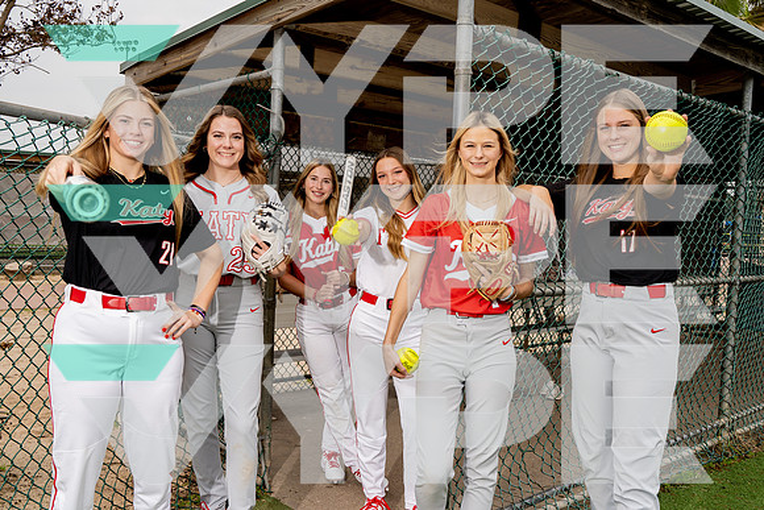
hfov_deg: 54.4
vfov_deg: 37.9
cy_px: 255
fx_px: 743
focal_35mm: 35
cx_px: 382
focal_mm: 35
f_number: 8
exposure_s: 1/250
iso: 125
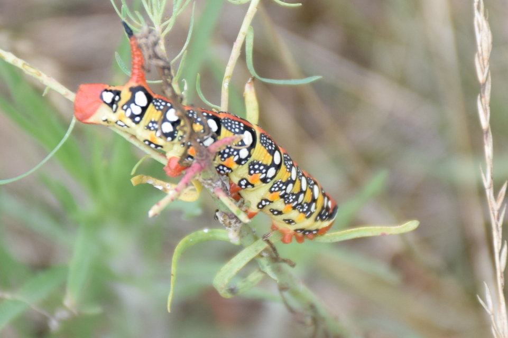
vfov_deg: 6.5
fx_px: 2962
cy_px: 169
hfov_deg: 9.8
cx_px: 254
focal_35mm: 210
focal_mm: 140
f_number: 7.1
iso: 320
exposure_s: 1/200
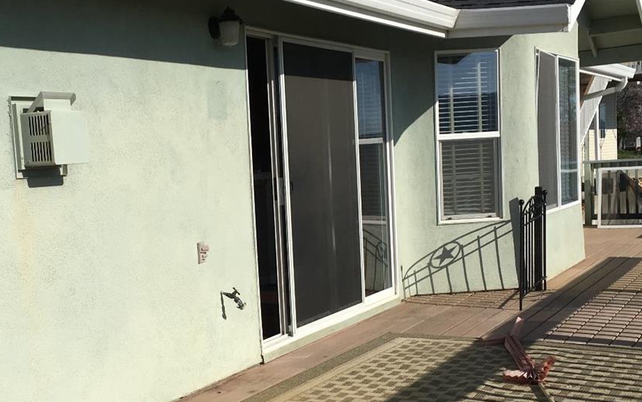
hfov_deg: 36.8
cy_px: 242
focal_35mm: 55
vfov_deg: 23.5
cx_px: 260
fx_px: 962
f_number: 2.2
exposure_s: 1/3077
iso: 25
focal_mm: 4.15
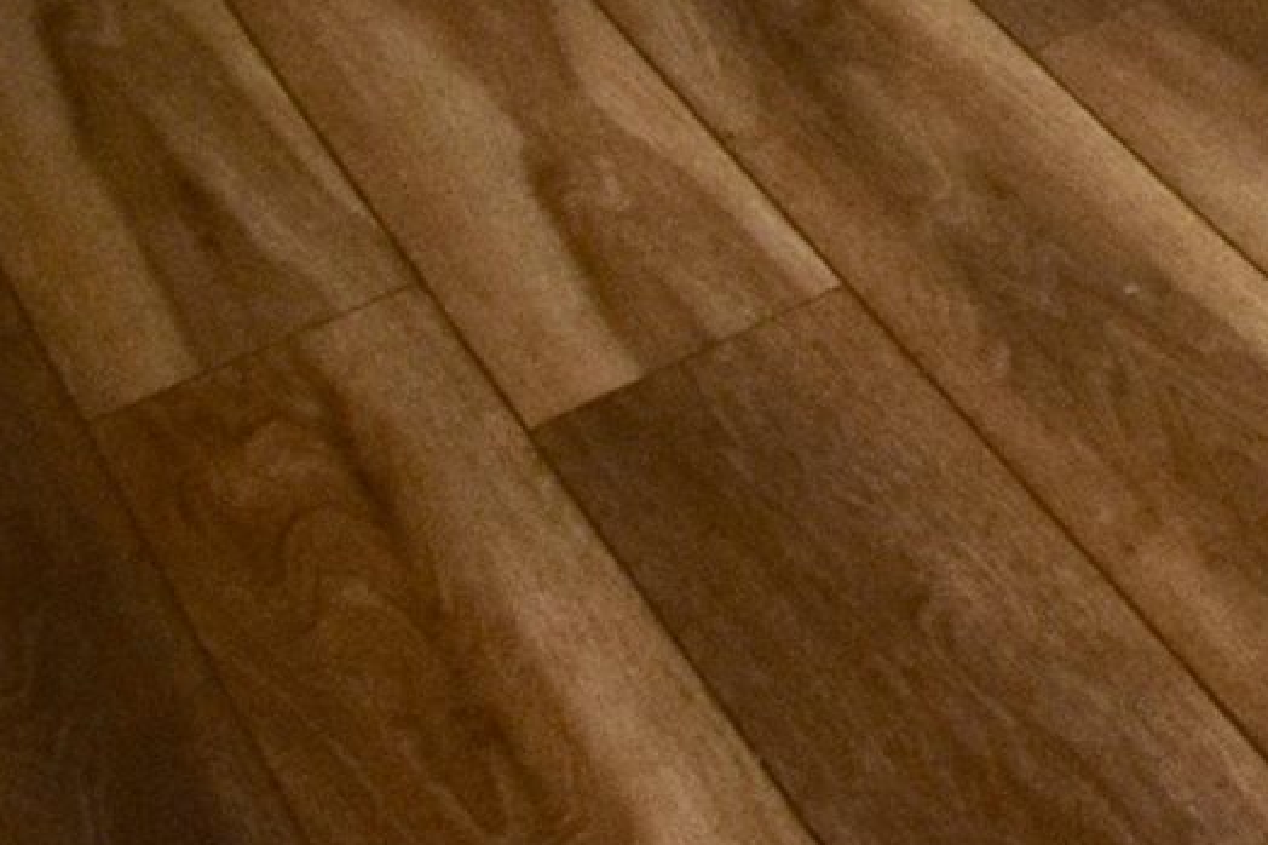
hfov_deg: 16.9
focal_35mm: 88
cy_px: -1338
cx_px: 2575
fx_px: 3098
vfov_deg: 11.8
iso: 900
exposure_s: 1/60
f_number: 4.5
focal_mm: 10
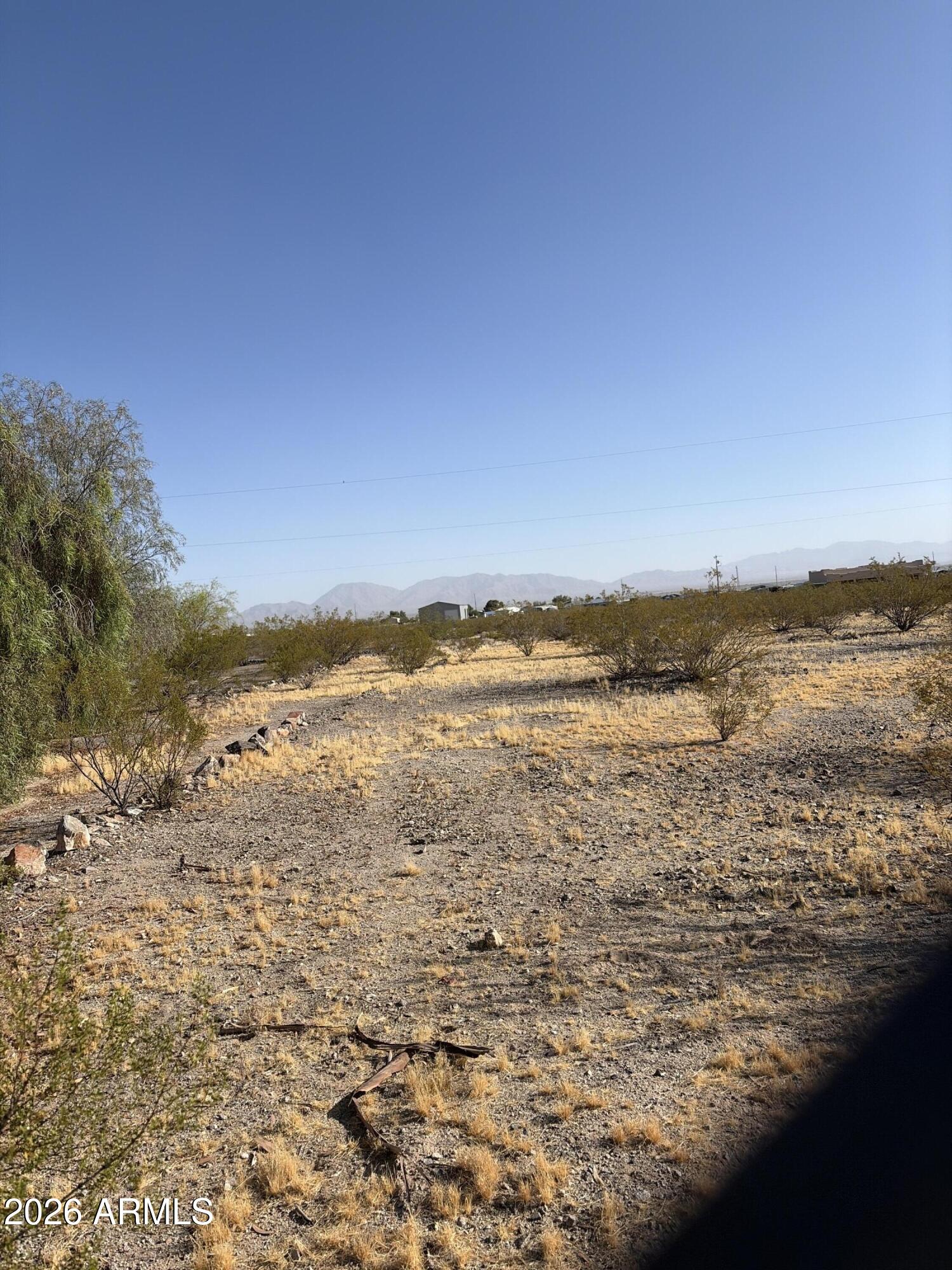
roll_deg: +5.6
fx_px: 953
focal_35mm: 26
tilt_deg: -0.4
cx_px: 476
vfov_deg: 67.3
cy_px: 635
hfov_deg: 53.1
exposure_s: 1/6329
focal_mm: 5.96
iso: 64
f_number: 1.6
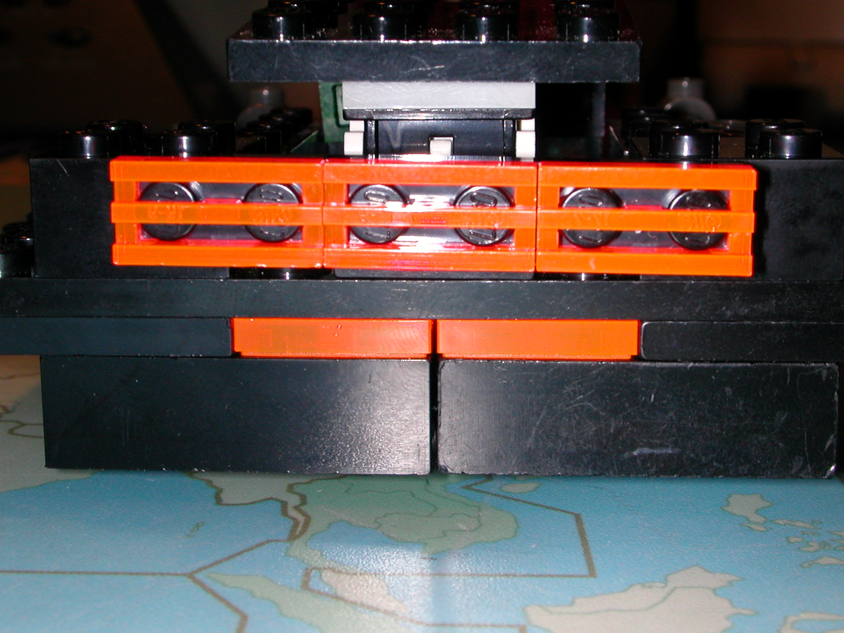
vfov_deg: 21.6
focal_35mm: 68
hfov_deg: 28.6
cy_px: 316
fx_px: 1658
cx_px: 422
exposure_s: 1/59.9
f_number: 6.1
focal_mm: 10.4
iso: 100
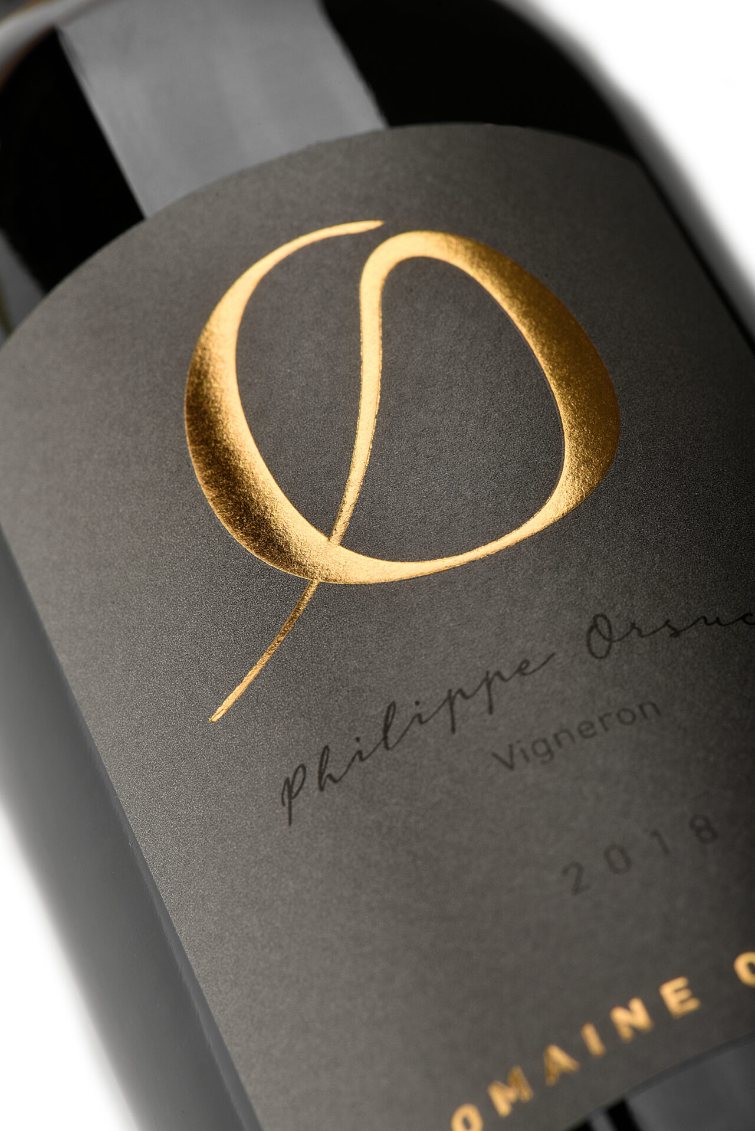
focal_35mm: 105
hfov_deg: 13.1
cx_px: 378
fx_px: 3299
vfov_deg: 19.4
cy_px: 566
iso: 100
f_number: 22
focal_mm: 105
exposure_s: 1/160
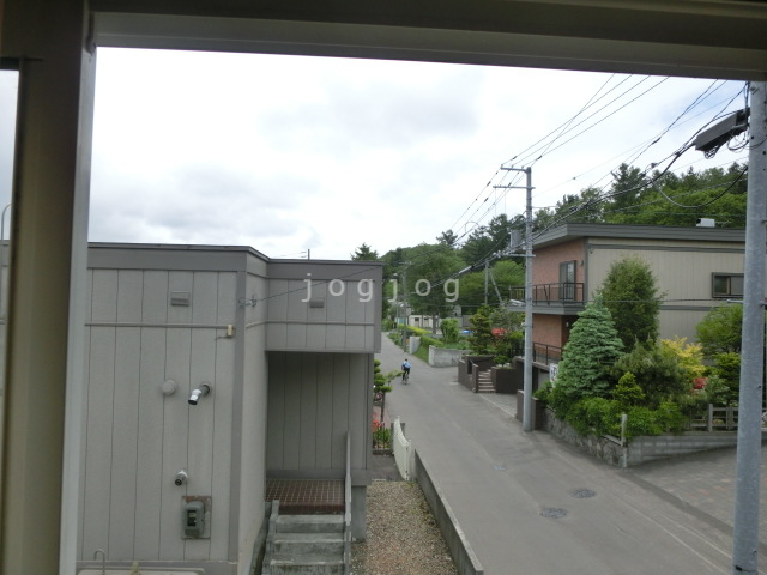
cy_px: 288
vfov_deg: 56.8
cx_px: 384
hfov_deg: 71.6
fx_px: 532
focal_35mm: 24
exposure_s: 1/250
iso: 80
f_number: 7.9
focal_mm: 4.24
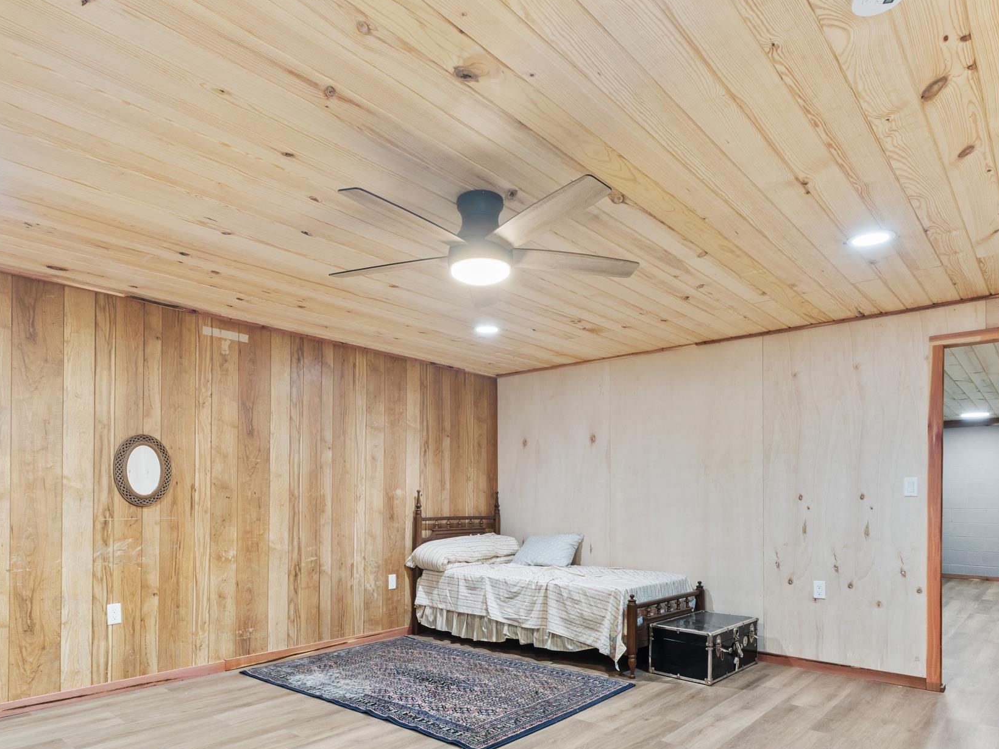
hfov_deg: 76.4
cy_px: 504
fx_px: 635
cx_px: 482
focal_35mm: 22
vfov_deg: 59.6
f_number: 9
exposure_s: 2
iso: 160
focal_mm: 10
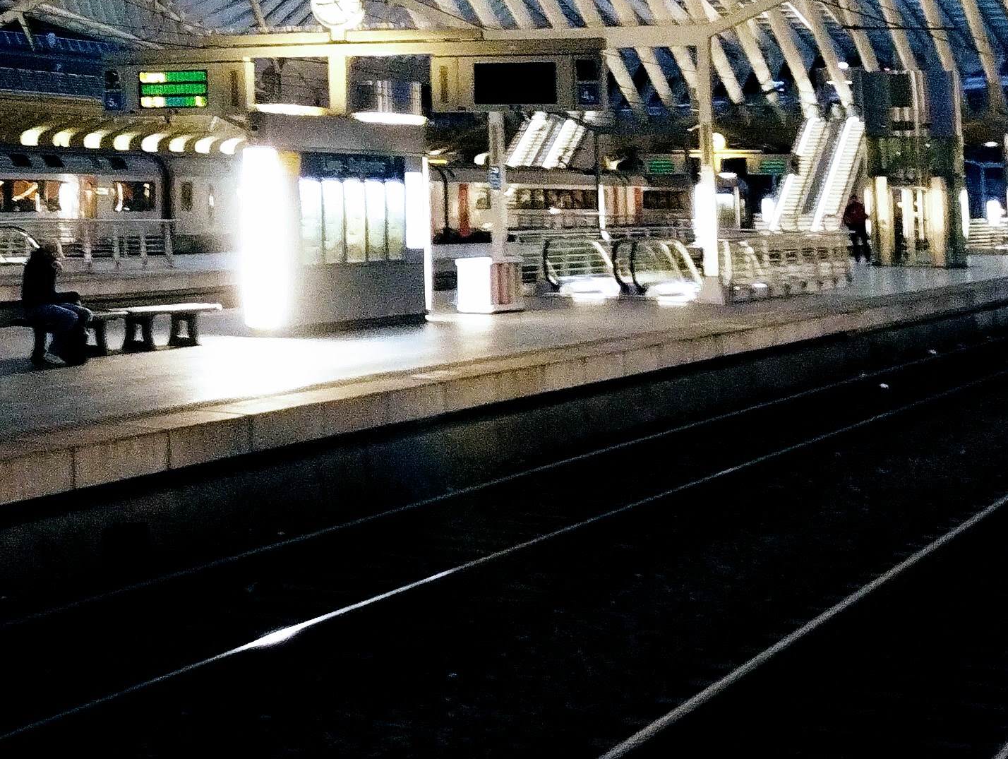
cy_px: -121
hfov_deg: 23.2
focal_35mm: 80
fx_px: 2333
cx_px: -51
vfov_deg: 17.7
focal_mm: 4.27
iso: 1481
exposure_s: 1/25
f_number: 1.8
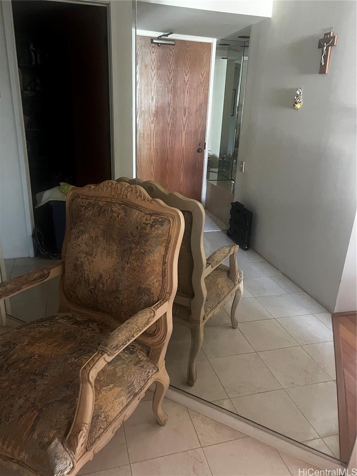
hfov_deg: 53.1
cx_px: 178
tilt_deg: -19.6
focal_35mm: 26
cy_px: 238
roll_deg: -2.8
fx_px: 358
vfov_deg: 67.3
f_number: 1.5
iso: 640
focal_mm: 5.7
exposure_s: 1/39
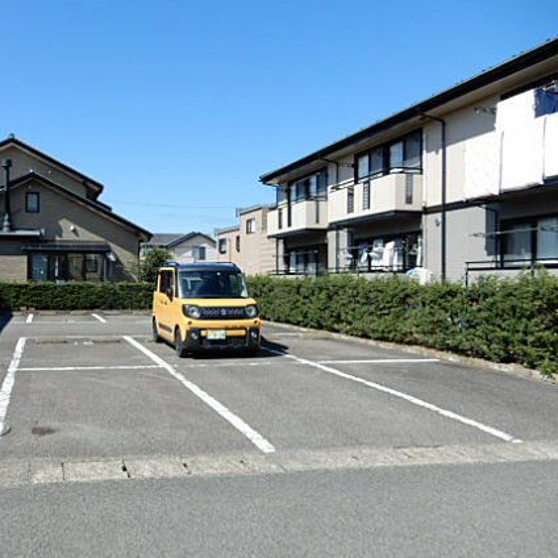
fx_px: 584
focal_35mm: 32
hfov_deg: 49.3
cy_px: 275
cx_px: 146
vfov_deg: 51.1
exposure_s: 1/800
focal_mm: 4.3
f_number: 3.4
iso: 80
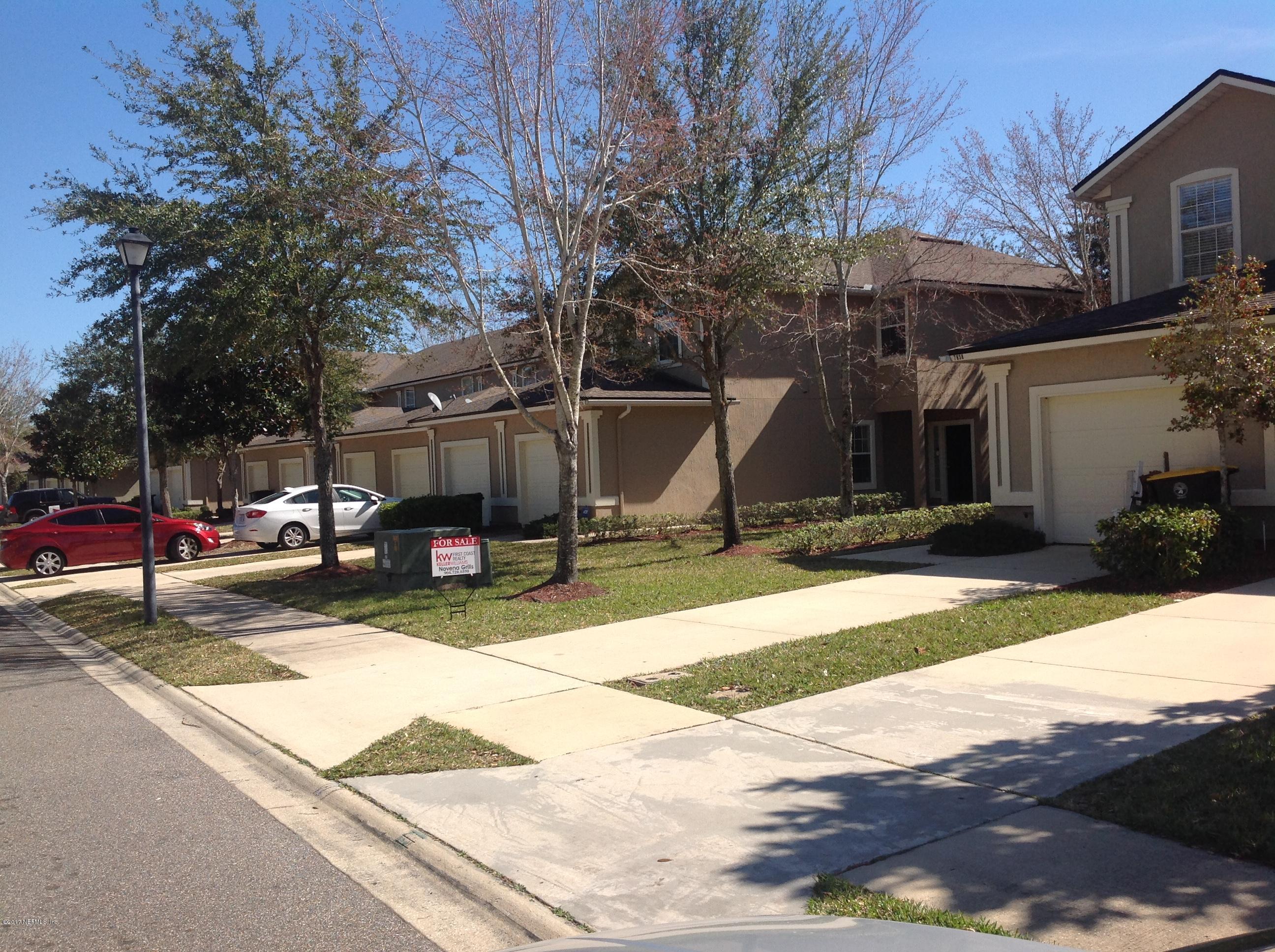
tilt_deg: -0.5
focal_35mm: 35
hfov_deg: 52.7
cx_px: 638
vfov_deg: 40.6
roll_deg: +1.9
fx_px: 1287
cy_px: 476
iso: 50
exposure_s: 1/1592
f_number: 2.4
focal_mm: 4.28
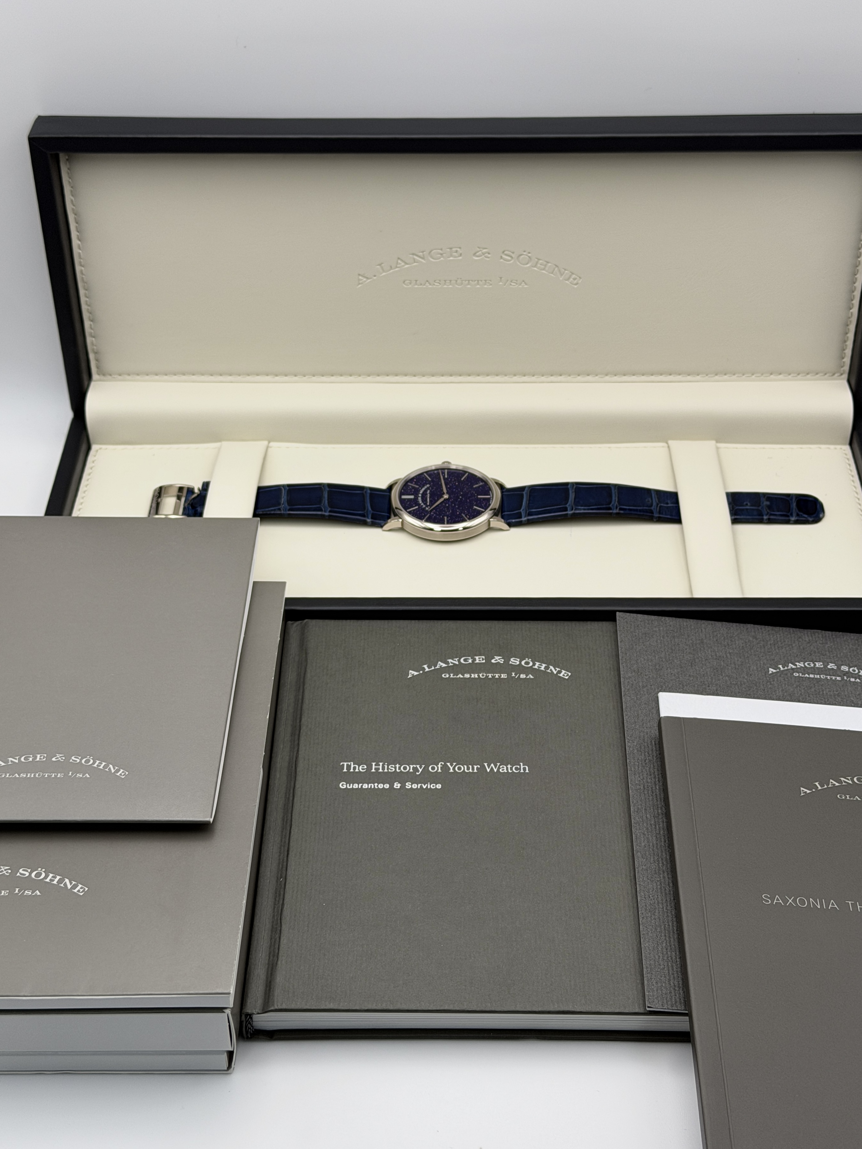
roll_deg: +0.2
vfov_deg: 39.7
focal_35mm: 48
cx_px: 431
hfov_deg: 30.3
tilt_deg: -40.2
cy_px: 574
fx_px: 1594
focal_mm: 6.76
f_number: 1.78
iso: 50
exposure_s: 1/149
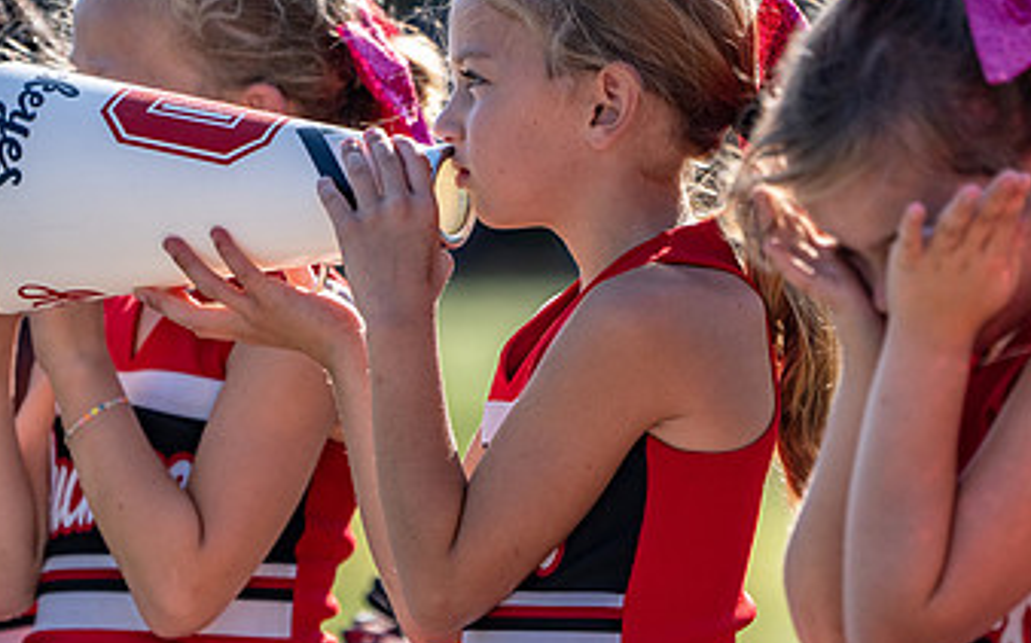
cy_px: 268
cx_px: 525
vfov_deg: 1.8
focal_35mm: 710
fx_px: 19943
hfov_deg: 3.0
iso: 320
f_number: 5.6
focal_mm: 379
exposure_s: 1/1250
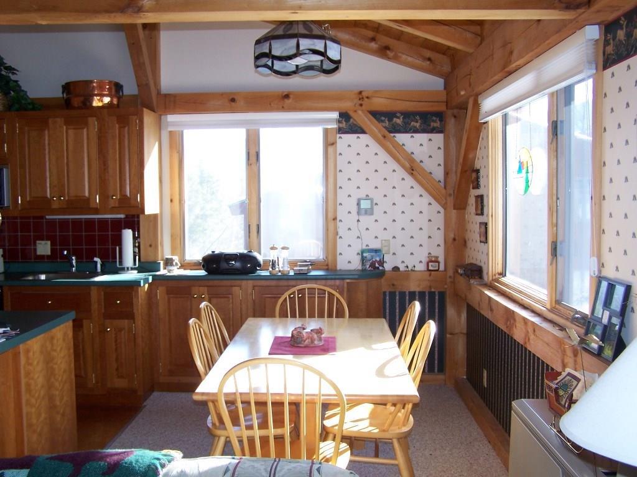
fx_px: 699
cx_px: 318
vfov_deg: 37.7
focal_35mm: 38
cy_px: 238
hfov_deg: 49.0
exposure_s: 1/100
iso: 140
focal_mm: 6.3
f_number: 2.8
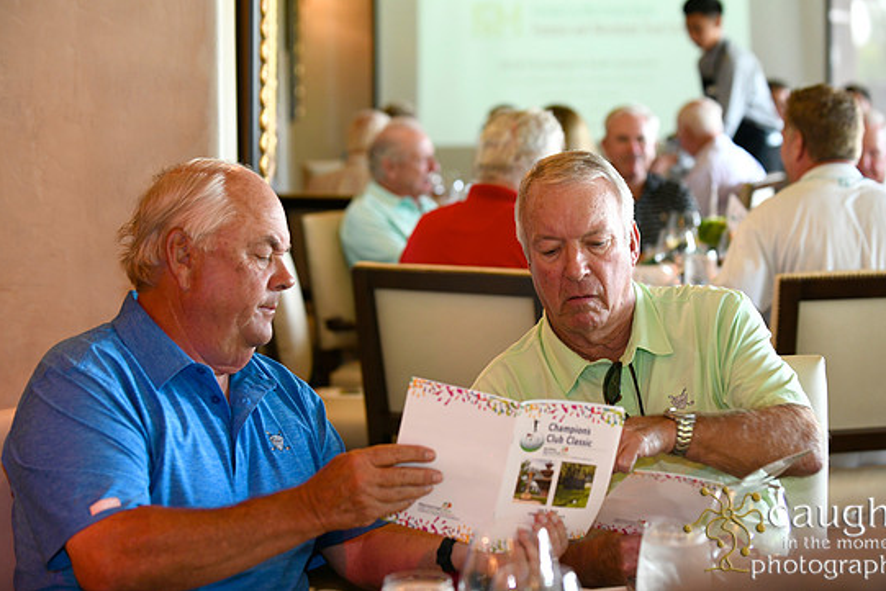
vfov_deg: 18.2
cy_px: 276
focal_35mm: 75
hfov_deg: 27.0
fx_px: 1846
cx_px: 444
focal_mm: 70
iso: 1250
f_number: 3.5
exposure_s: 1/80
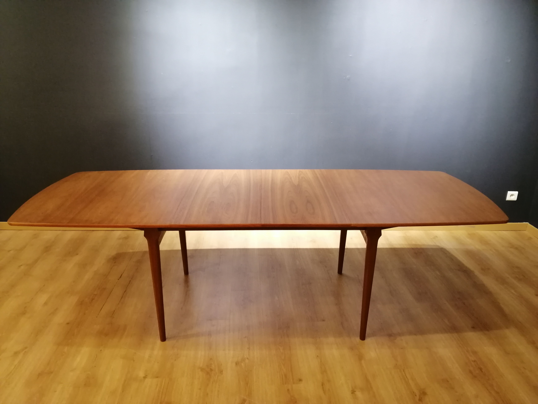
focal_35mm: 27
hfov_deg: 65.3
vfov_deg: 51.4
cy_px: 202
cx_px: 269
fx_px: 420
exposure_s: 1/25
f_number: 1.8
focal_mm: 3.95
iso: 400
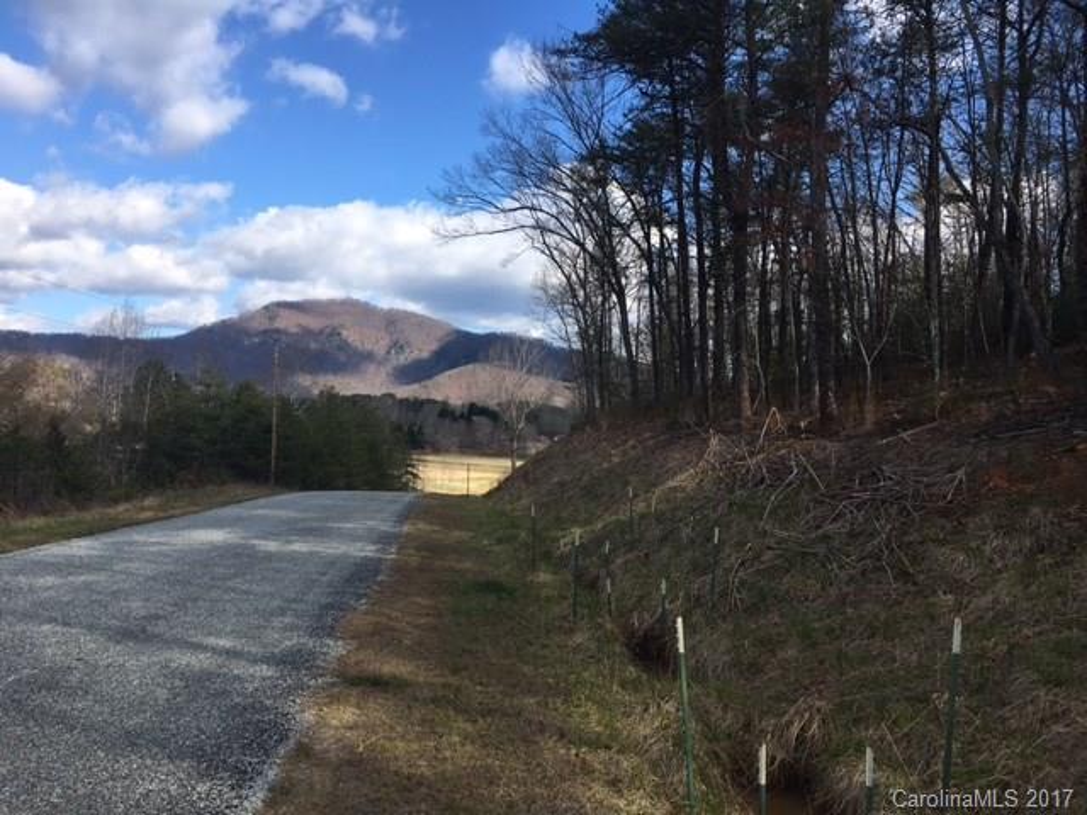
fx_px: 911
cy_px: 408
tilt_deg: +3.0
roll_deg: -2.1
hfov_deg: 61.7
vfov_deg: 48.2
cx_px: 544
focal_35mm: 29
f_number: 2.2
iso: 25
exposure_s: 1/1115
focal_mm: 4.15
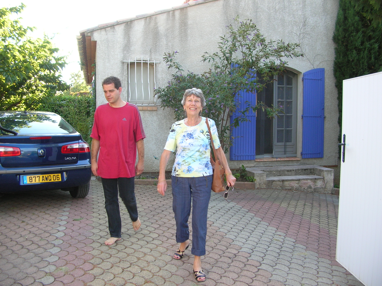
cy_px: 143
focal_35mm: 35
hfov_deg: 52.7
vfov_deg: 40.6
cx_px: 191
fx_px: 386
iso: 50
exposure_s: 1/66.4
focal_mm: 5.8
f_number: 2.8
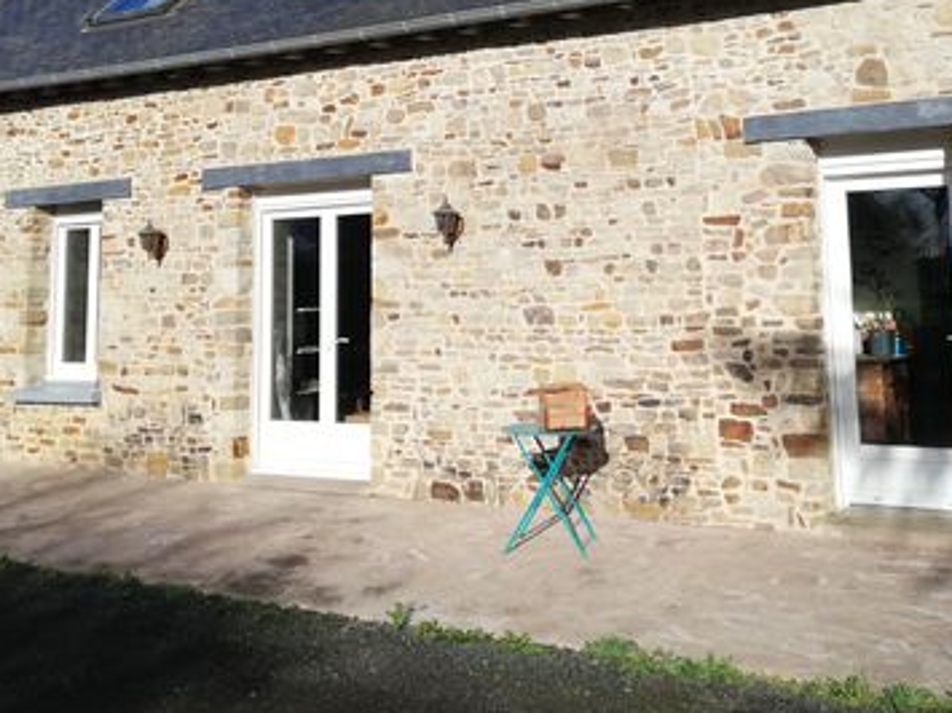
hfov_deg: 42.9
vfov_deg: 32.0
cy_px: 142
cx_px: 542
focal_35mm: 44
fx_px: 1210
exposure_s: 1/1245
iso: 50
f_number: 2.2
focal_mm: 3.81
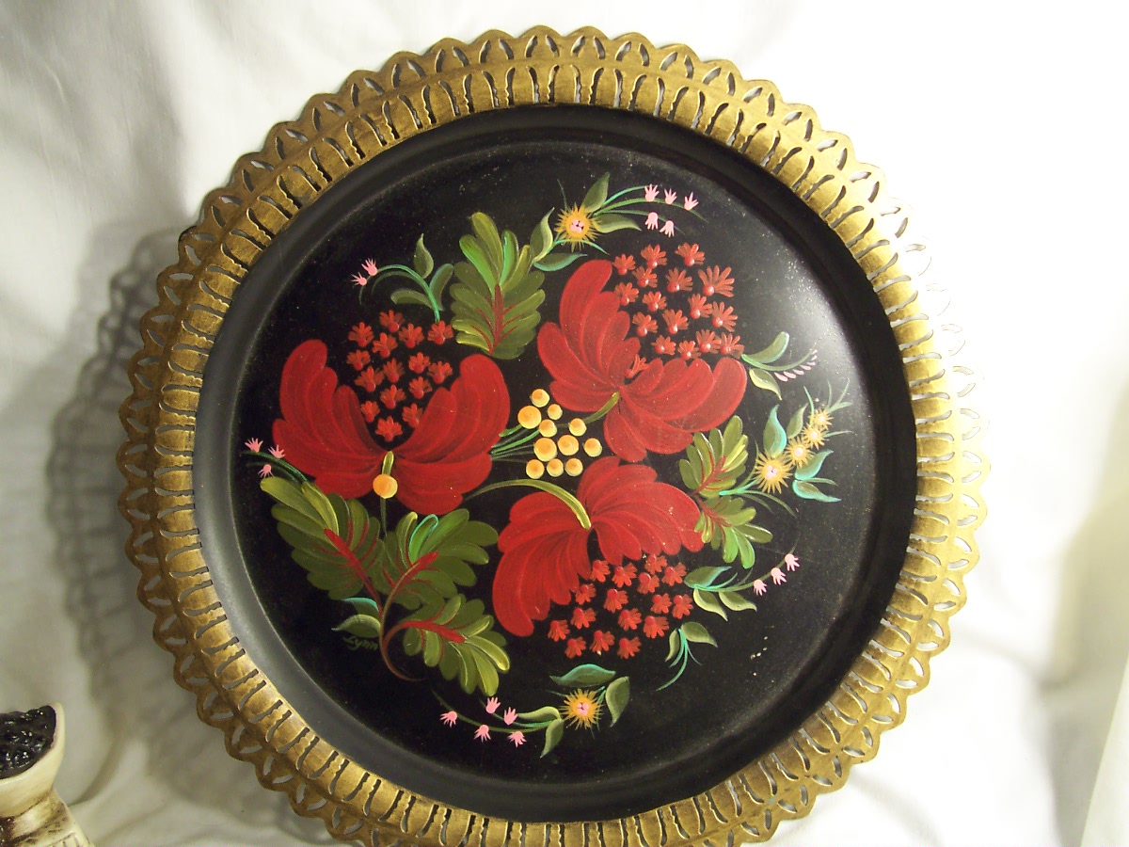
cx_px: 564
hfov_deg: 50.1
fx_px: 1207
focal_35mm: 37
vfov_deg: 38.7
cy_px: 424
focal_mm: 5.6
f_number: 2.8
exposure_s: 1/60
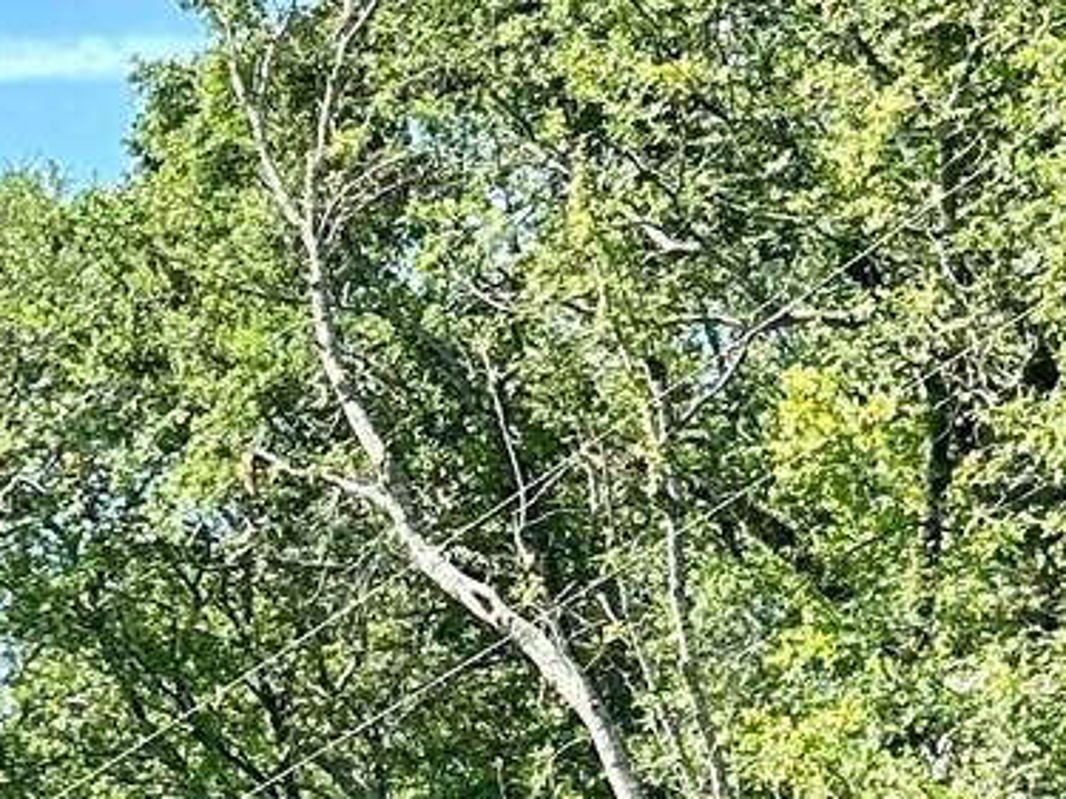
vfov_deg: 10.3
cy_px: 816
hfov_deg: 12.8
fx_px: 4371
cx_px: -768
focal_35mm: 142
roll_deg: +1.6
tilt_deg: +13.8
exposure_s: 1/808
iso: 50
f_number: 1.5
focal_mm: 5.7
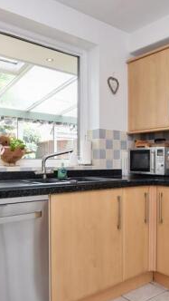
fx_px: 247
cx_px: 114
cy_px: 168
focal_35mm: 31
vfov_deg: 62.4
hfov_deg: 37.4
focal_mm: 10
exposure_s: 1/60
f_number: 10
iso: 320
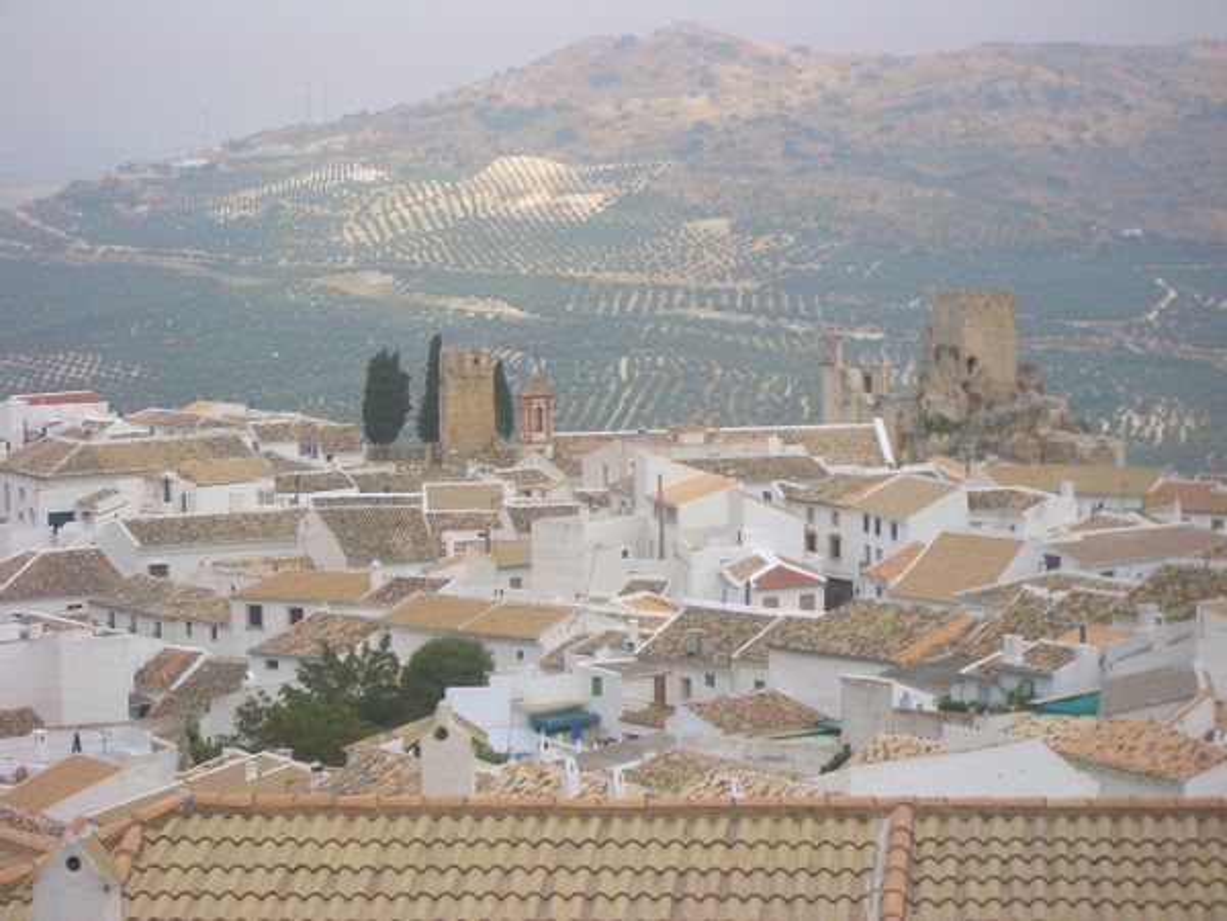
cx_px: 614
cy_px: 460
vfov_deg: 14.1
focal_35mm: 105
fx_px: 3722
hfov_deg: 18.7
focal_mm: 17.4
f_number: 4.8
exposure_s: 1/320
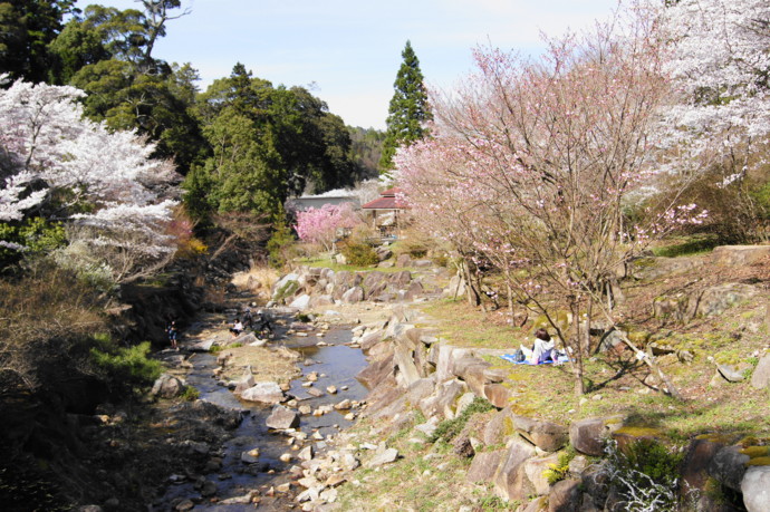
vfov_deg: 36.8
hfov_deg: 53.2
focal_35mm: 36
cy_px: 256
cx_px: 385
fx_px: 769
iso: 400
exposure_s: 1/1250
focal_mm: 24
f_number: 6.3
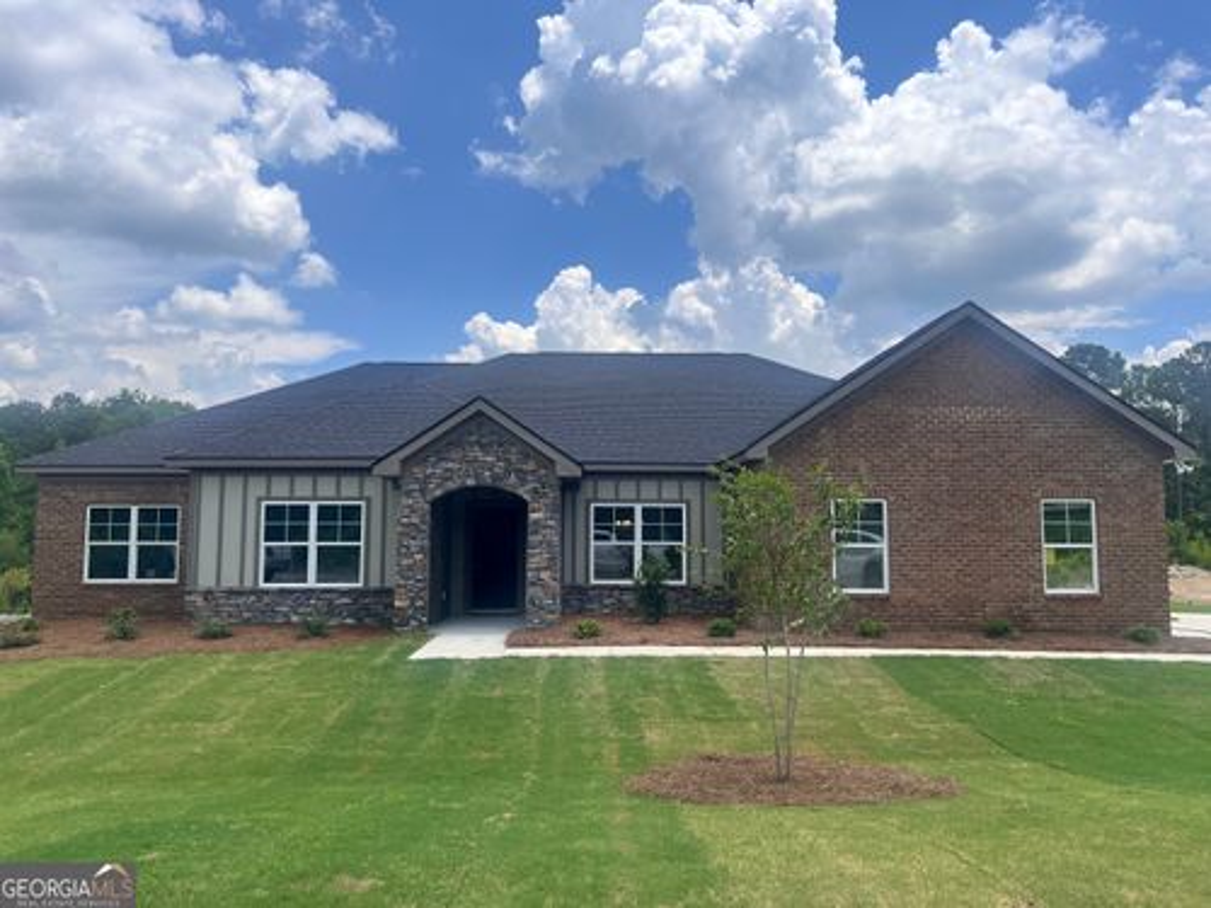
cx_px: 606
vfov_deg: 53.1
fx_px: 910
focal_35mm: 26
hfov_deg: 67.3
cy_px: 454
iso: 50
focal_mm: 5.7
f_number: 1.5
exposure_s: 1/5882
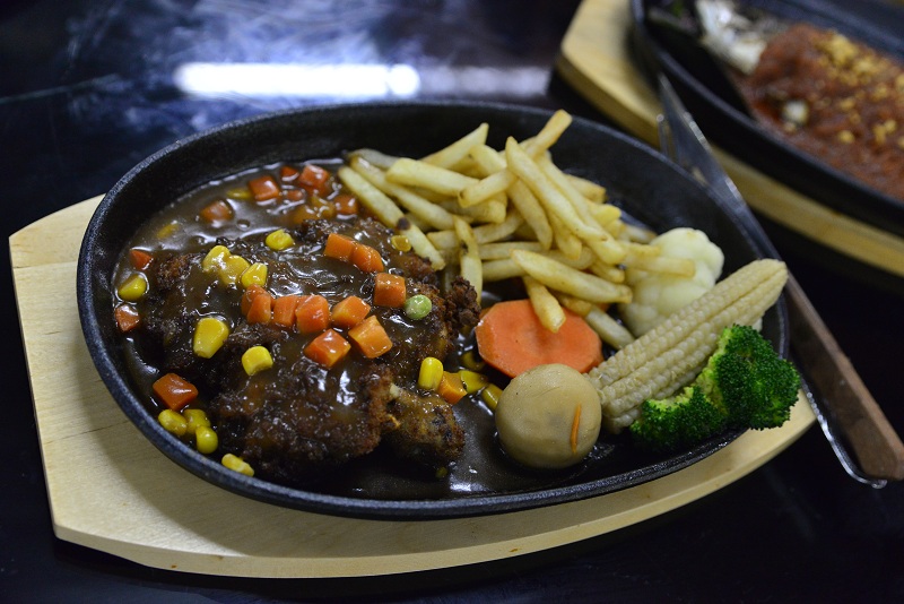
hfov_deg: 42.7
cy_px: 302
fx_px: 1155
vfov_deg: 29.3
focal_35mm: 46
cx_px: 452
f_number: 4.5
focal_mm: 46
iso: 2500
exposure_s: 1/50
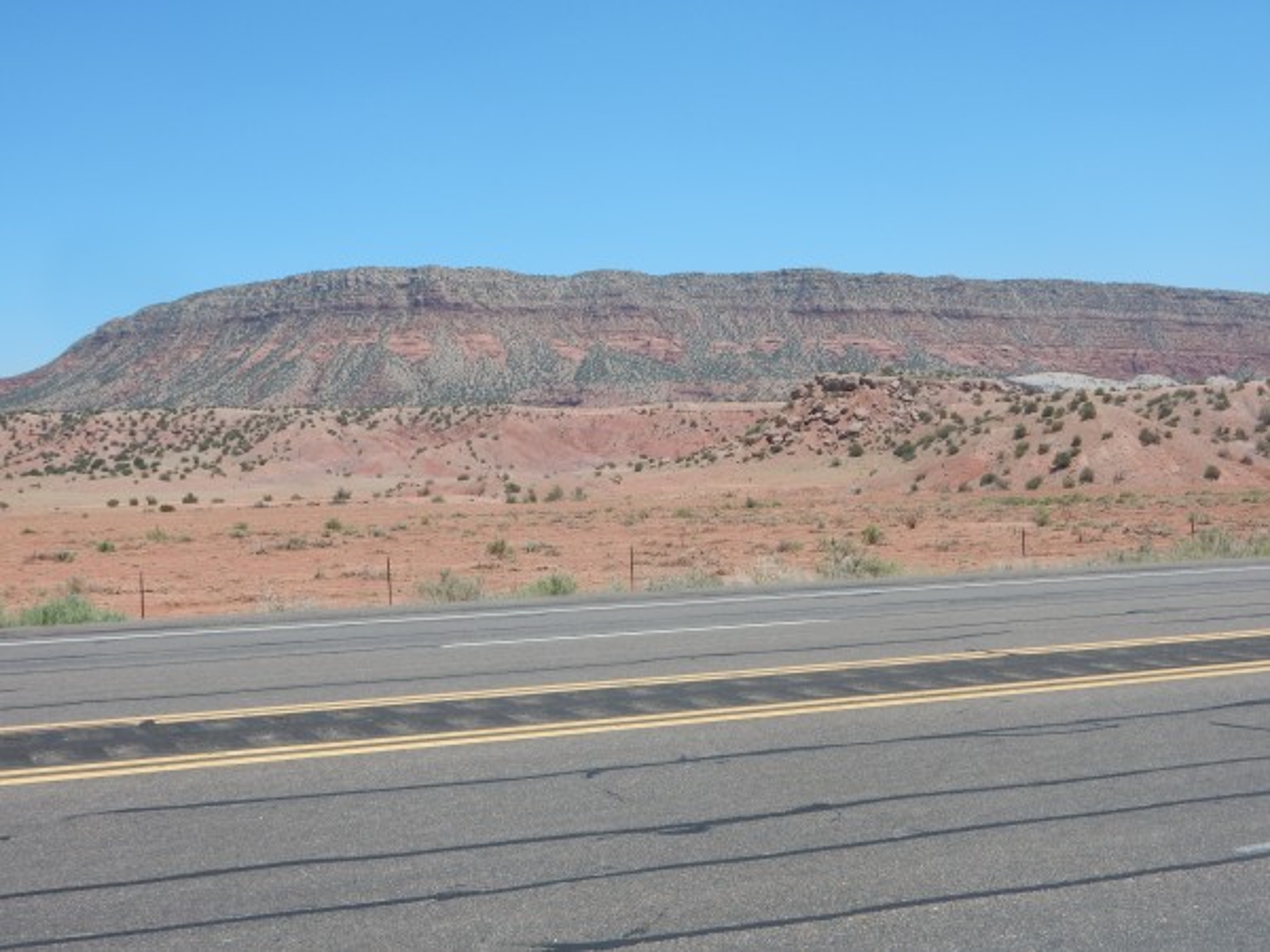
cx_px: 635
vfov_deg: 28.6
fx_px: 1871
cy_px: 476
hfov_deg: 37.5
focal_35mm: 51
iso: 125
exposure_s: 1/1000
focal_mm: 9
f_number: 4.5
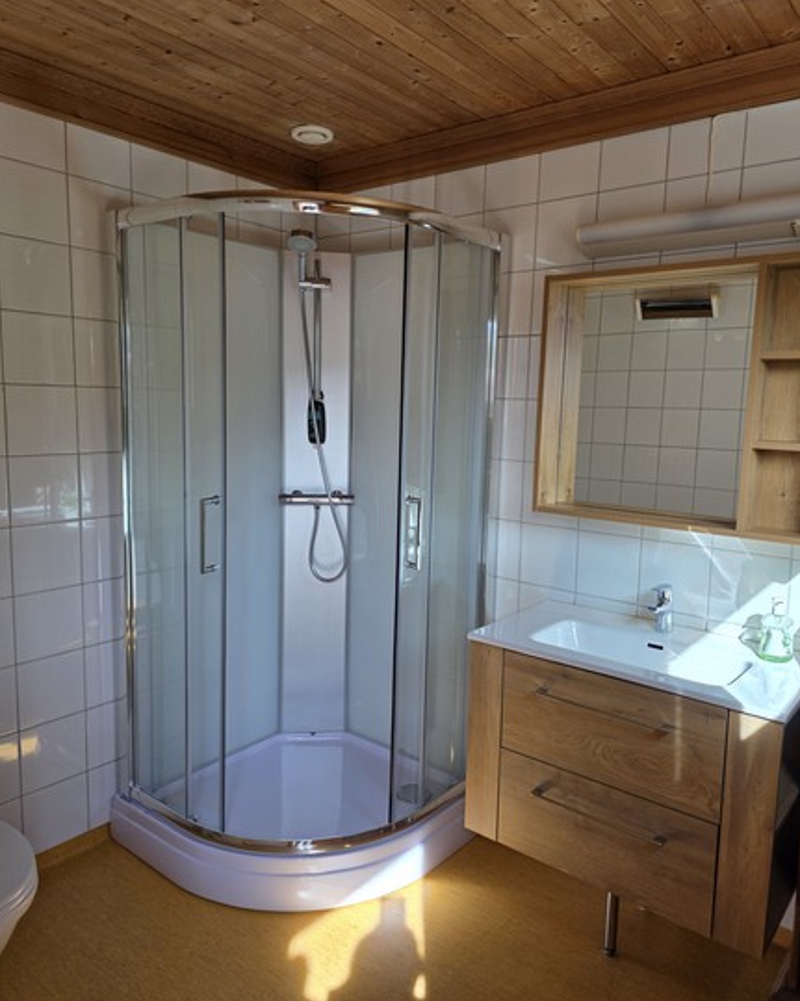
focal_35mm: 25
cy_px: 494
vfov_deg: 68.1
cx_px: 405
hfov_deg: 56.8
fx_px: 740
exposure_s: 1/180
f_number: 1.7
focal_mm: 6.3
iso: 32
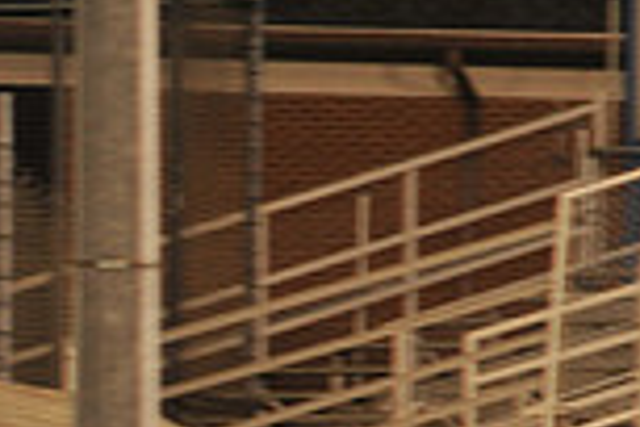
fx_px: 13457
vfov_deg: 1.8
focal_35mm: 757
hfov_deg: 2.7
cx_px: 895
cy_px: 804
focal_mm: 200
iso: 2000
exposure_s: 1/200
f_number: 2.8
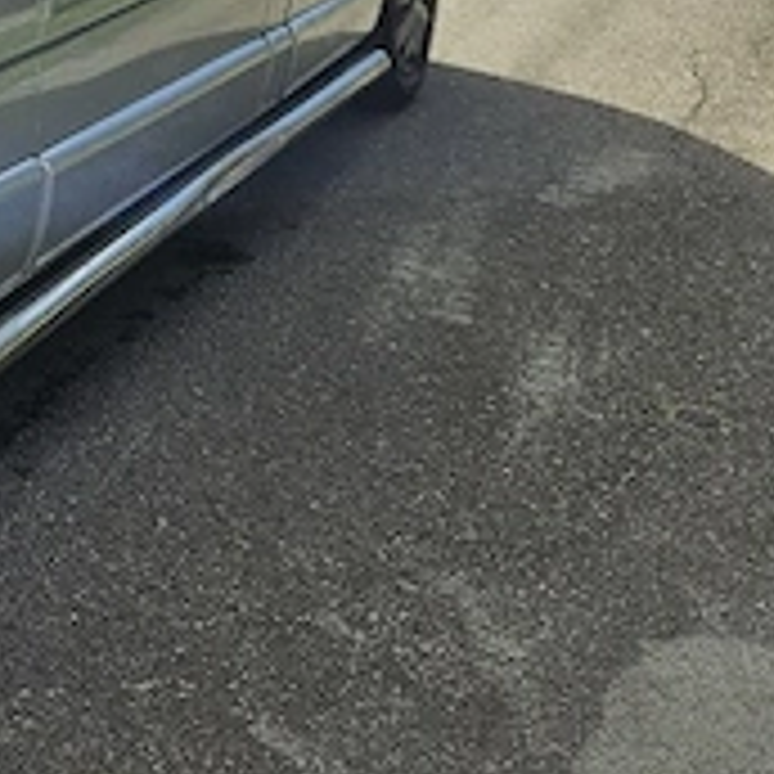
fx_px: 1796
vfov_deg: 22.7
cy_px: -117
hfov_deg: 19.8
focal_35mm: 71
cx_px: -495
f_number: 1.8
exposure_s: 1/1667
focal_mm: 5.4
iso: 25
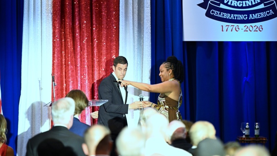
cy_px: 80
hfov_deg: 10.3
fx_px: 1543
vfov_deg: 5.8
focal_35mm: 210
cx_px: 138
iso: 3600
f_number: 2.8
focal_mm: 200
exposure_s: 1/100
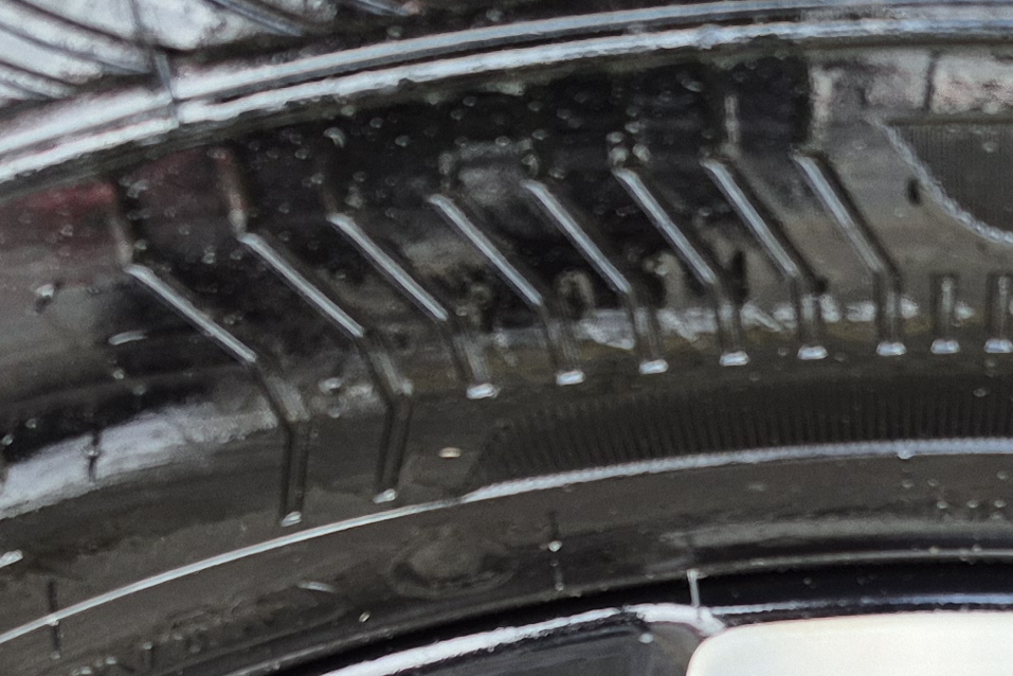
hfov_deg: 19.7
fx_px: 2814
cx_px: 1057
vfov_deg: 12.4
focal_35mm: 100
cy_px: 1261
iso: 64
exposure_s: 1/180
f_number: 1.8
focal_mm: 5.4
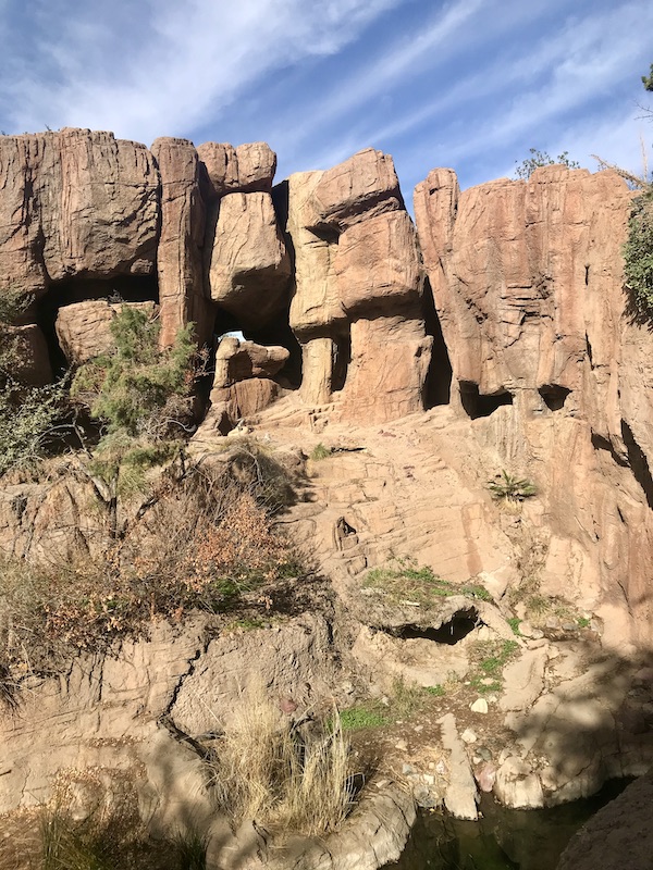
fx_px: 704
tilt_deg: +0.3
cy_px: 435
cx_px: 326
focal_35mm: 28
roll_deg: +0.7
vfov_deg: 63.4
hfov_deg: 49.7
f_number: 1.8
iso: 20
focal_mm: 3.99
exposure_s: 1/2283
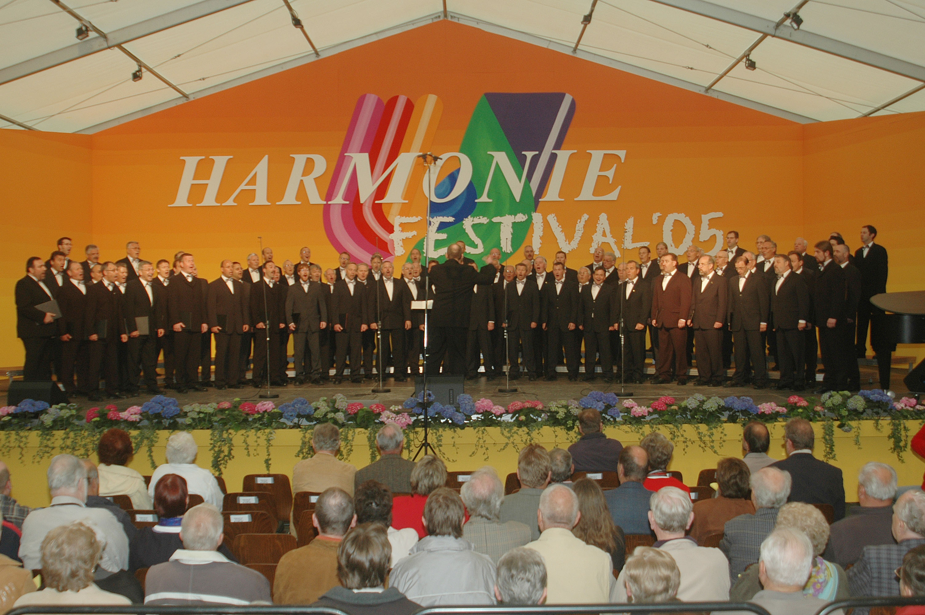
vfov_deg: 31.8
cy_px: 308
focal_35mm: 42
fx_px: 1078
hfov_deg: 46.4
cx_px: 462
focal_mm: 28
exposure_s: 1/60
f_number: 4
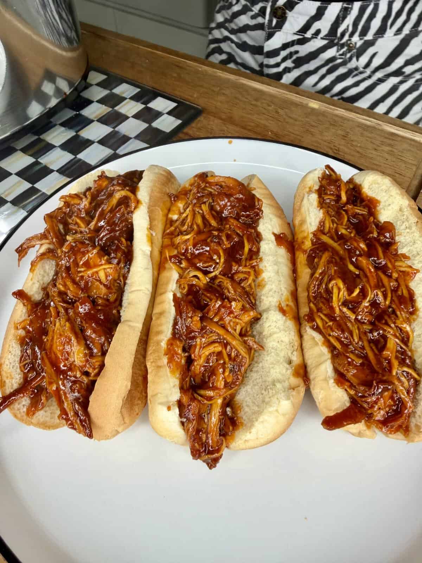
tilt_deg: -49.9
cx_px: 211
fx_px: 390
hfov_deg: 56.8
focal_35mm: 24
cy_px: 282
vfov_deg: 71.6
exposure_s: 1/120
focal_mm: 2.22
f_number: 2.2
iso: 25
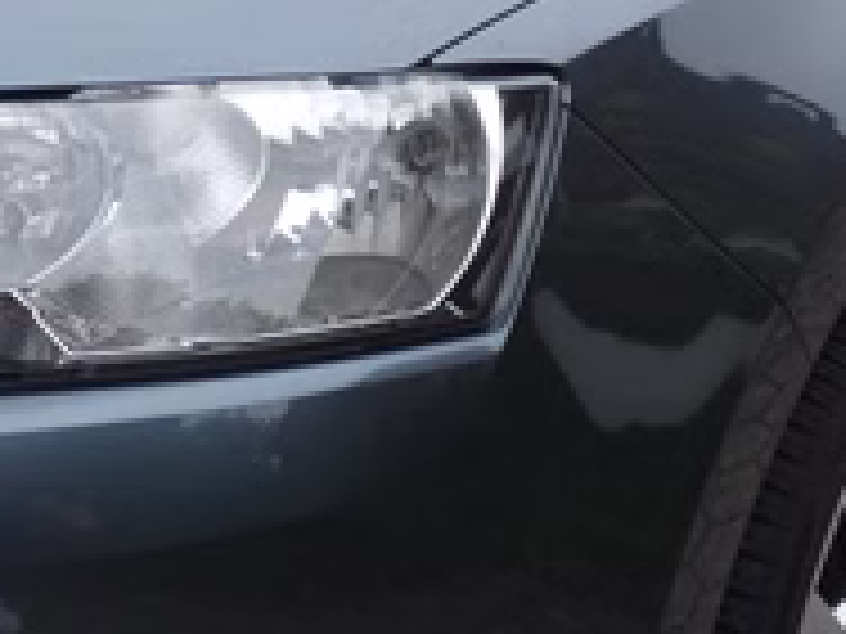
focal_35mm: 85
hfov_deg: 22.6
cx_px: 144
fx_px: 2077
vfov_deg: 17.3
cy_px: 184
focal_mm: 3.6
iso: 80
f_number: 2.8
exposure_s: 1/160
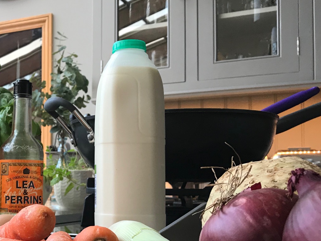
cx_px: 48
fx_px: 510
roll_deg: -0.4
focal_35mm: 55
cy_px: 165
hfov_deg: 33.5
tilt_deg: +2.9
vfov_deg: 26.4
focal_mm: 3.99
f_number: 1.8
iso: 25
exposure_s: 1/33
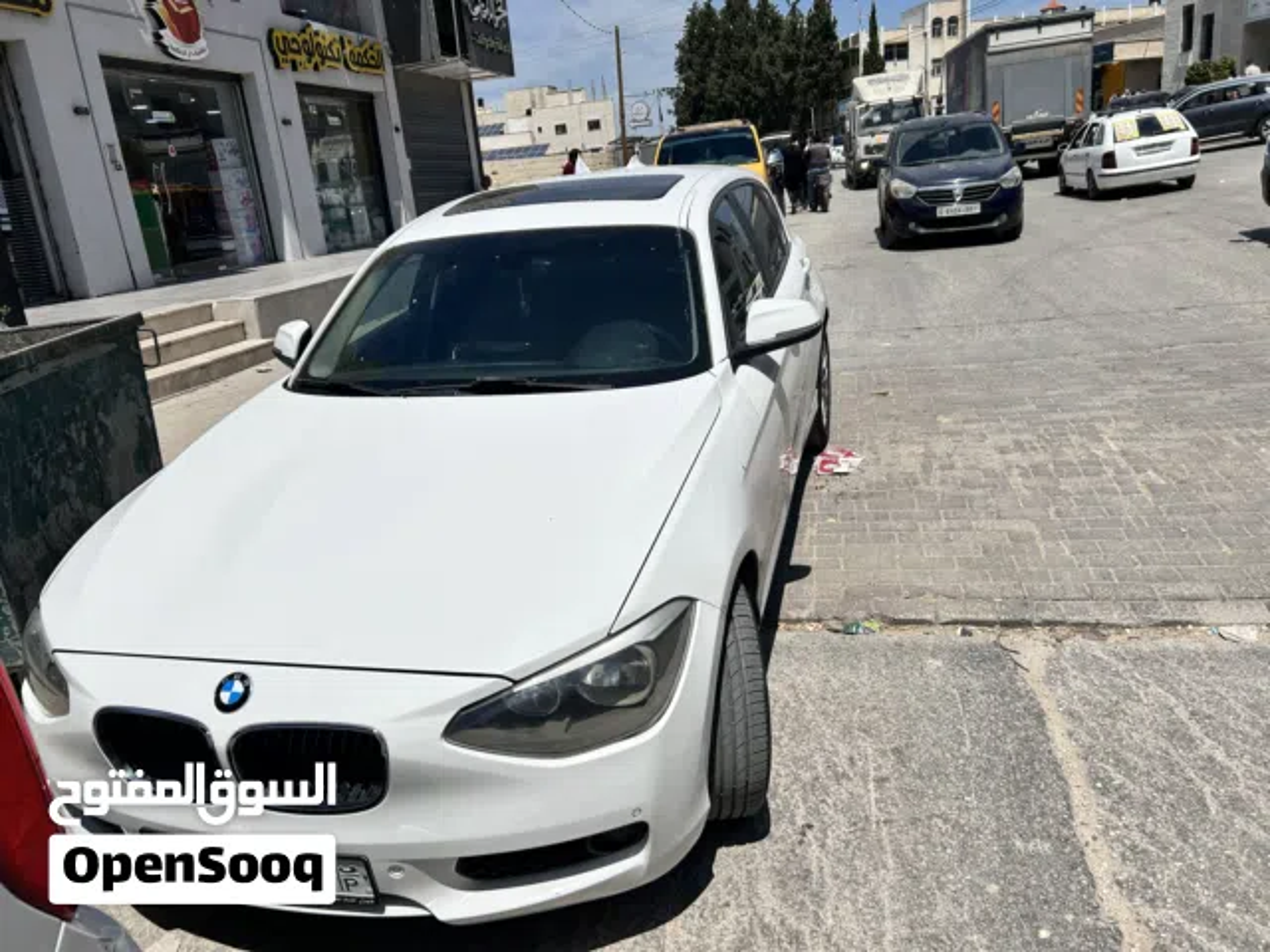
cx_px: 635
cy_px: 476
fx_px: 954
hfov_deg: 67.3
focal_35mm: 26
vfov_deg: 53.1
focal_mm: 5.7
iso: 50
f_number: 1.5
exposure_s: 1/12658
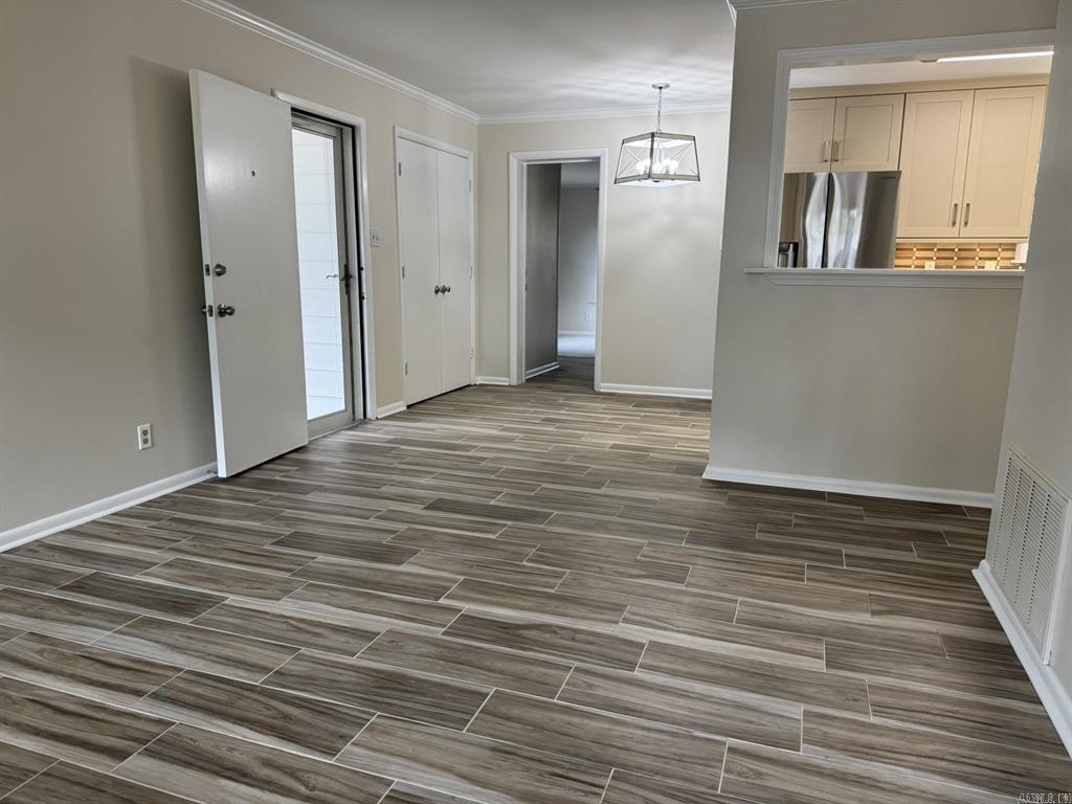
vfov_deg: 56.8
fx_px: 743
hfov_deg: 71.6
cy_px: 402
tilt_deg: -10.7
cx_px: 536
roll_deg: -1.0
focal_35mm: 24
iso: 100
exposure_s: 1/120
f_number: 1.78
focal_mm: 6.76
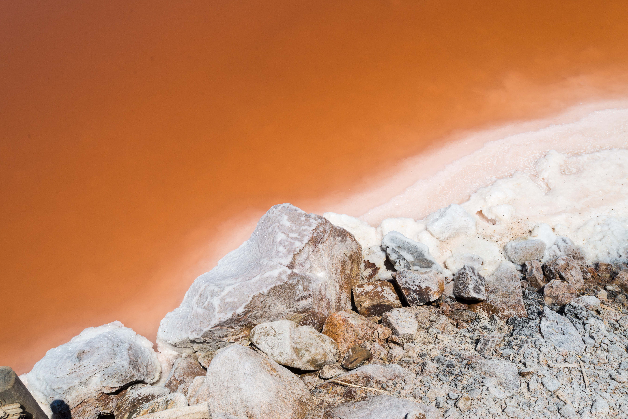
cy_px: 210
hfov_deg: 54.4
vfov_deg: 37.9
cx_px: 314
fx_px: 611
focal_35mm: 35
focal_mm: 35
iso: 200
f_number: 11
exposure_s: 1/250
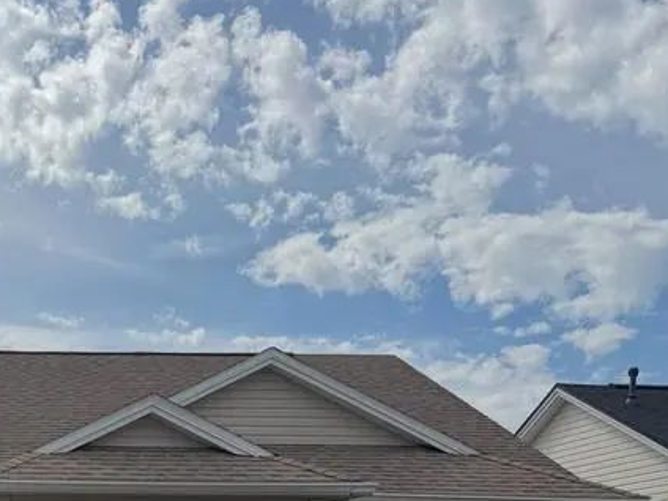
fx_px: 1119
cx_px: -91
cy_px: 584
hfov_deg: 29.5
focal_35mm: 58
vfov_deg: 23.3
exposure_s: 1/9091
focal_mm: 6.76
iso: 80
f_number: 1.78
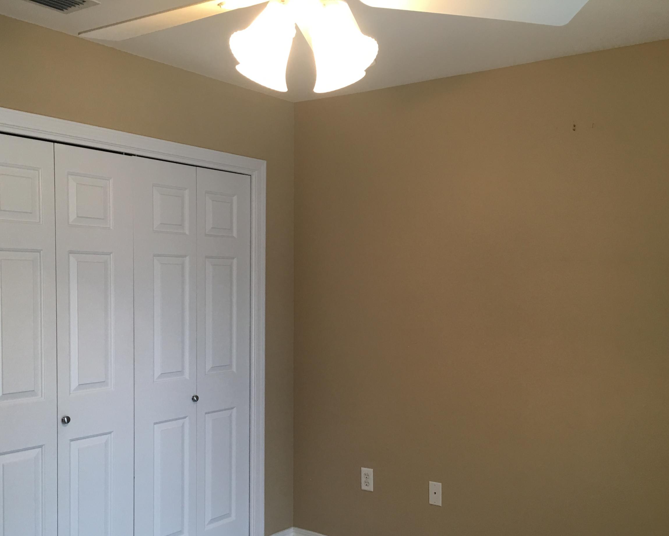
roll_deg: -0.3
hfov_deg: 49.1
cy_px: 328
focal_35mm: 37
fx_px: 733
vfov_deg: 39.9
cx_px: 348
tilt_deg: -3.4
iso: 32
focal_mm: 4.15
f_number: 2.2
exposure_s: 1/15
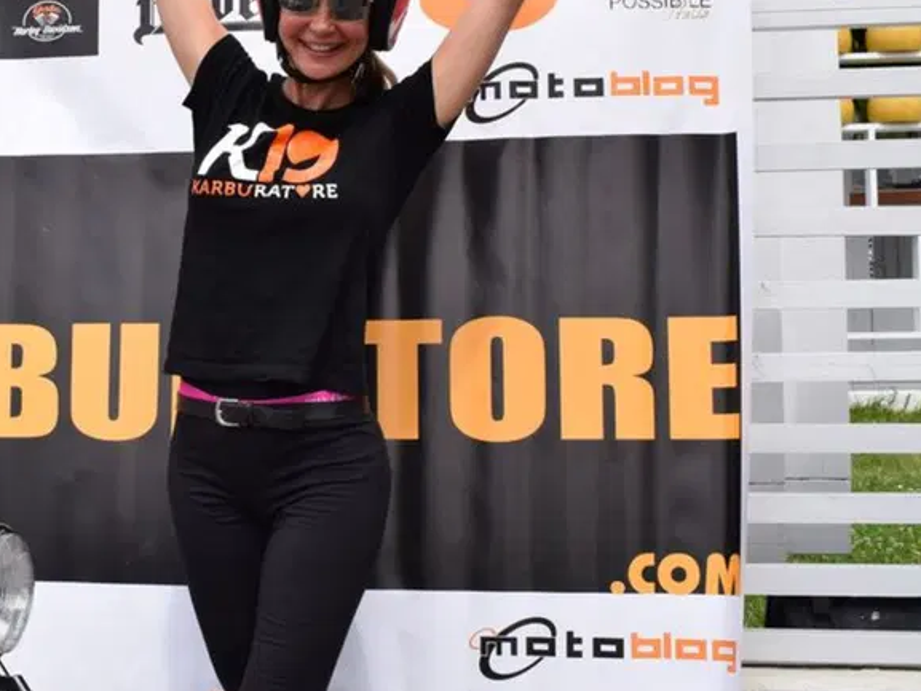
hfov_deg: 31.4
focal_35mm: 60
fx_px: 1597
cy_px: 249
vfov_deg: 24.3
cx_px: 190
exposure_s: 1/400
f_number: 10
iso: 200
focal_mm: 20
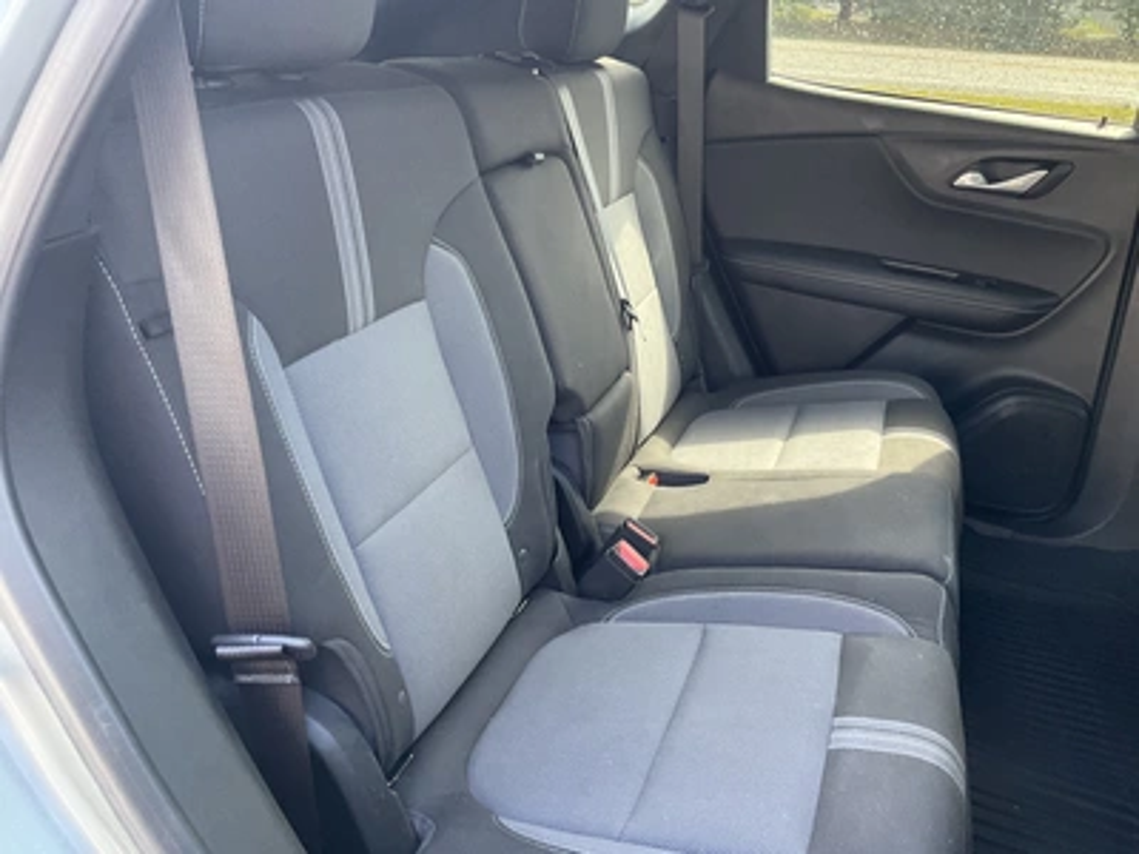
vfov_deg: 48.2
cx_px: 570
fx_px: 954
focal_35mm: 29
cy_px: 427
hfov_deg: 61.7
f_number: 1.8
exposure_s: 1/60
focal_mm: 3
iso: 80
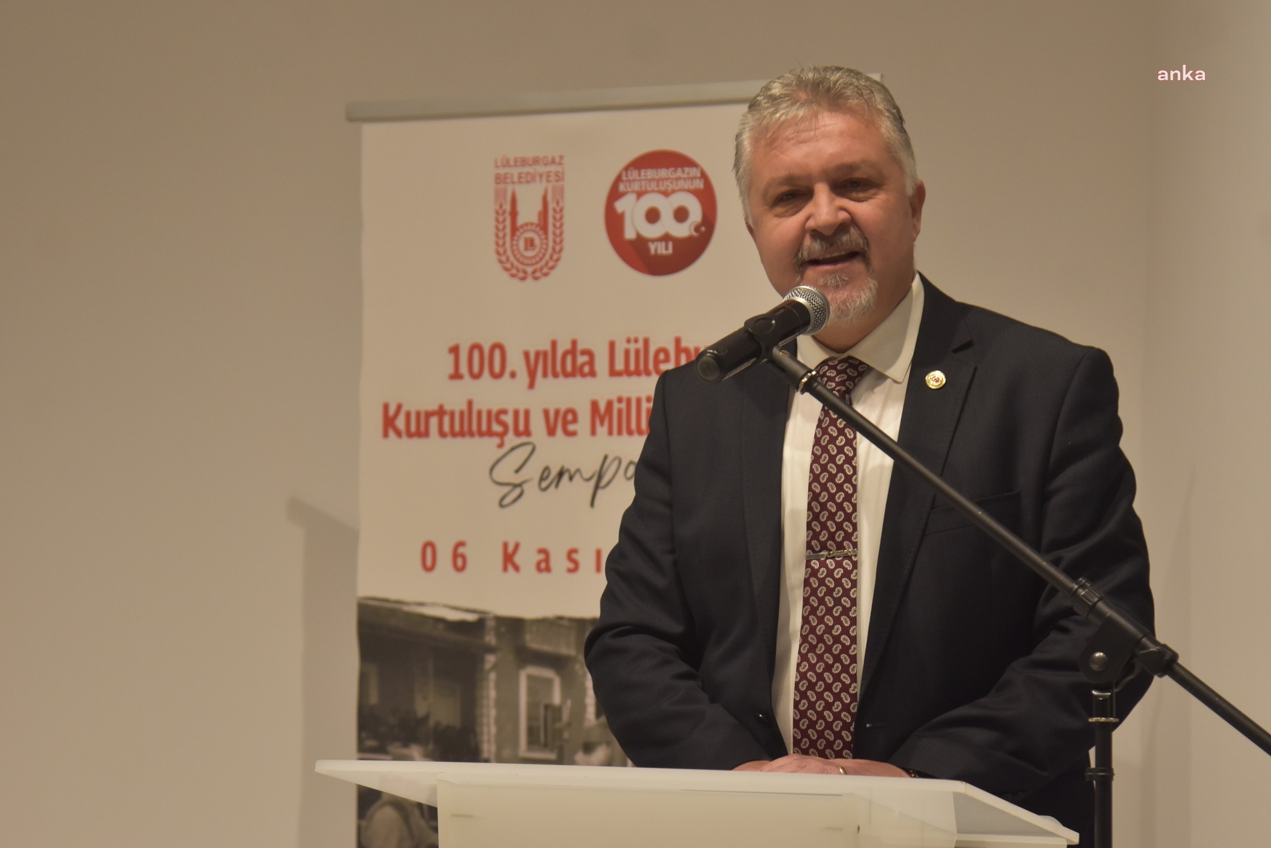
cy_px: 422
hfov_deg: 18.0
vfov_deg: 12.1
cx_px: 637
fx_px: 4007
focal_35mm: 114
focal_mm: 75
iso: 1000
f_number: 4
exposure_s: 1/125
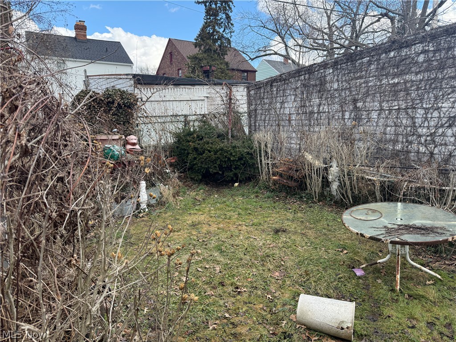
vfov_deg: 56.8
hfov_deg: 71.6
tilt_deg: -8.8
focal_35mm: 24
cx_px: 228
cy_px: 171
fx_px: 316
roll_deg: +0.7
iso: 100
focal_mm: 6.76
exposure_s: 1/967
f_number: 1.78
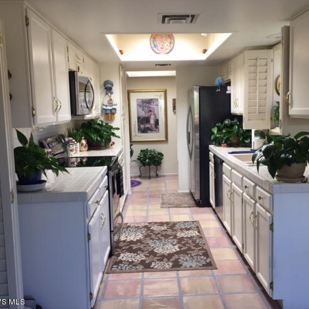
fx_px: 353
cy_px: 157
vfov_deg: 47.2
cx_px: 171
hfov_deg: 47.1
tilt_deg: -7.0
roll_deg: +2.1
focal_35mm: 35
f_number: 2.2
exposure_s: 1/60
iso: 40
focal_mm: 4.15
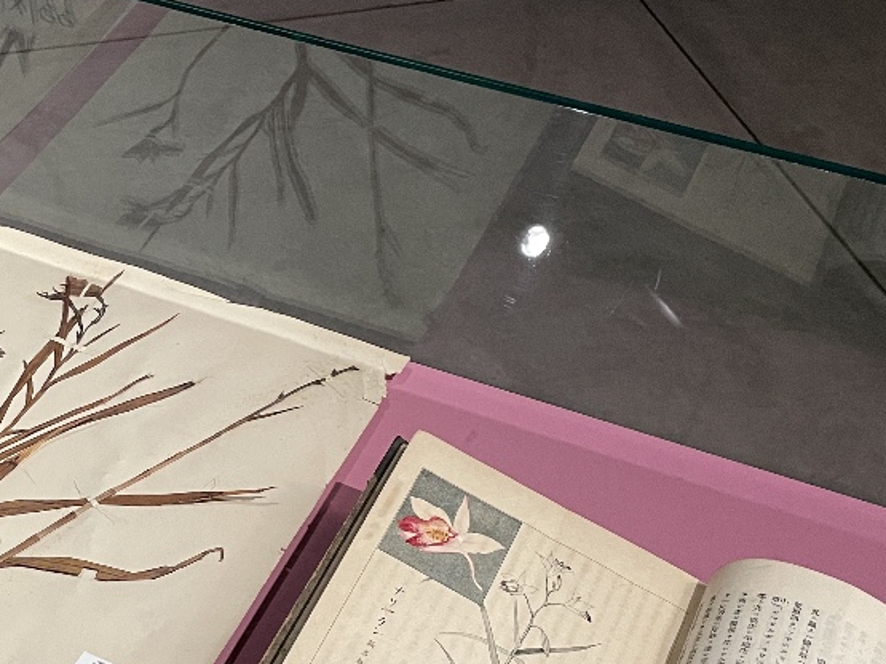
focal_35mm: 60
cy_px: 520
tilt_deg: -47.1
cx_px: 128
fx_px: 1535
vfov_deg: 24.1
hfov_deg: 31.0
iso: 250
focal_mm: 4.2
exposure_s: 1/50
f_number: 1.6
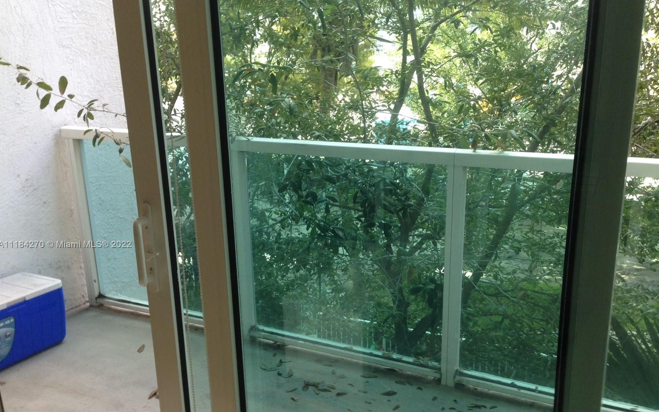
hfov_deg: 54.0
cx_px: 335
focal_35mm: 36
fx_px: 647
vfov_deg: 35.2
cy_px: 245
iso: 64
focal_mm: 4.12
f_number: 2.4
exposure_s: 1/60
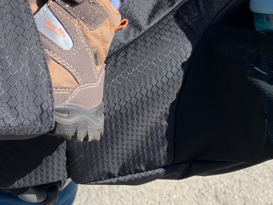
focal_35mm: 56
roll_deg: -2.5
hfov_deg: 34.3
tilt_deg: -10.4
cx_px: 122
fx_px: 442
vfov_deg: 25.4
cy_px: 24
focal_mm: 4.25
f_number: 1.8
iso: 25
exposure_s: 1/789
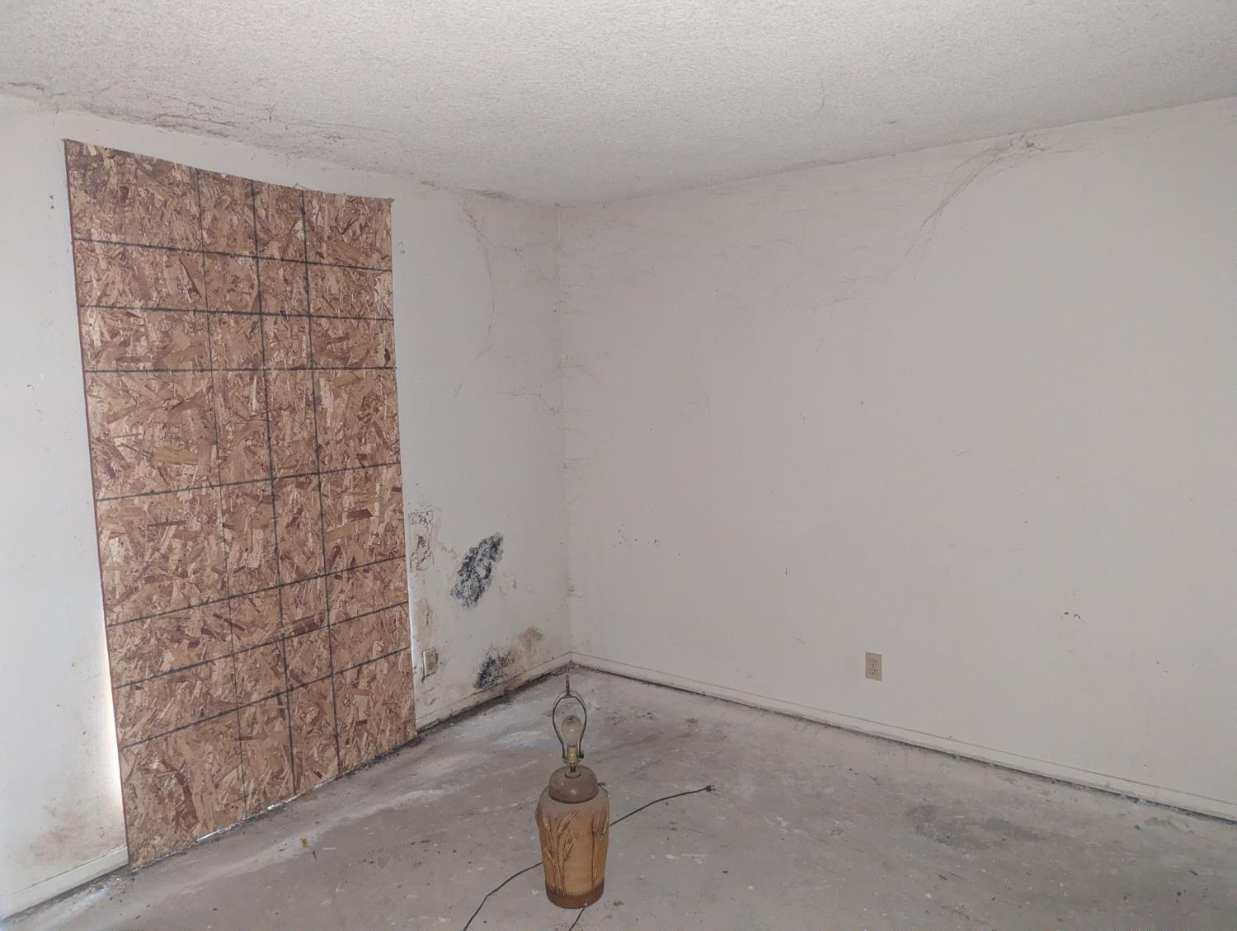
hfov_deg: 71.5
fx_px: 859
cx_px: 618
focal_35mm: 24
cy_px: 466
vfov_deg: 56.9
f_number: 1.85
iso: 2546
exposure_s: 1/23.8
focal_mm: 6.81
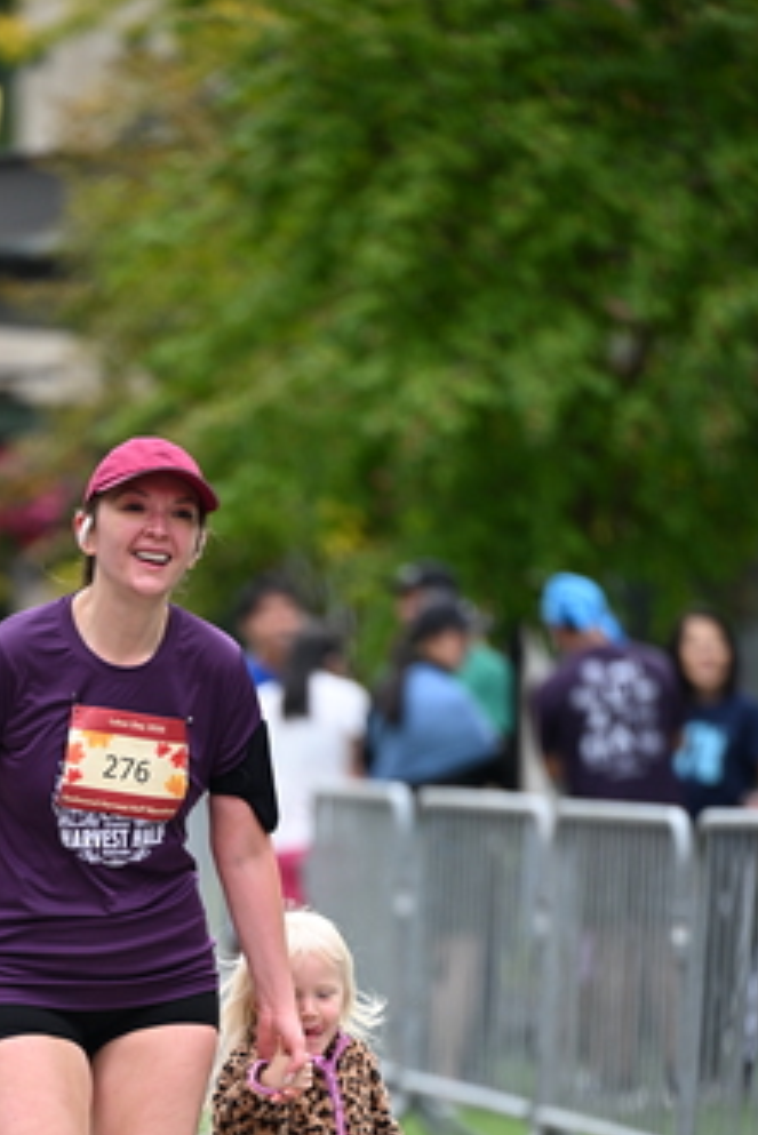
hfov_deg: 4.1
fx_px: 10474
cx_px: 204
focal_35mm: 332
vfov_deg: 6.2
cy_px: 916
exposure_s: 1/2500
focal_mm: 200
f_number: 2.8
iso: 640
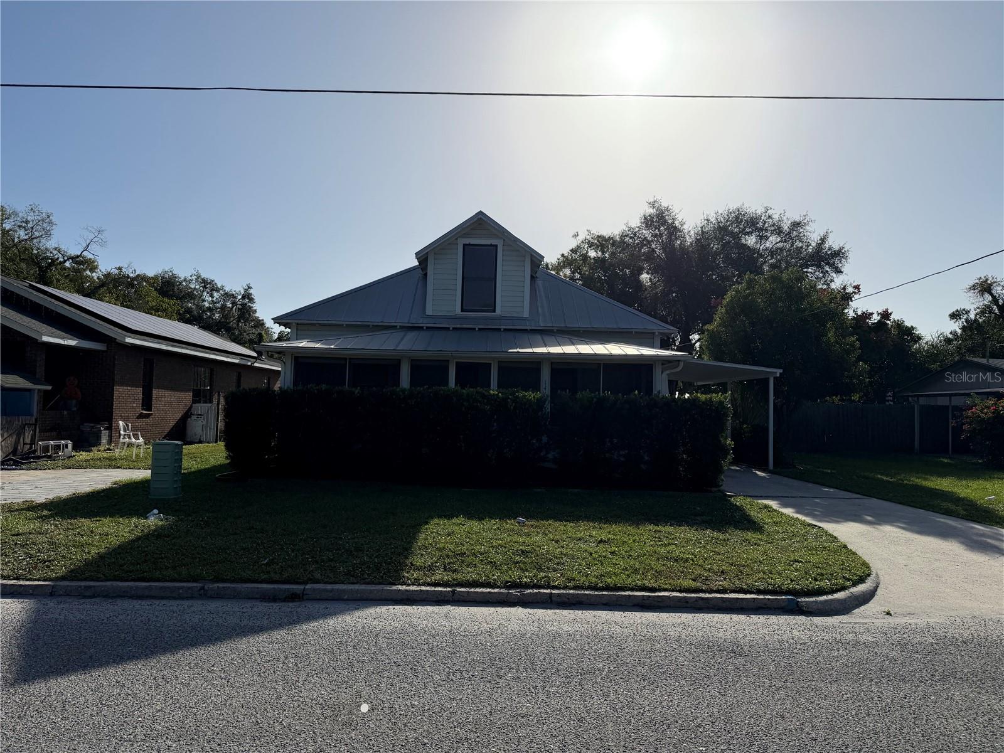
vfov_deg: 56.8
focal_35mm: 24
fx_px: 696
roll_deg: -1.0
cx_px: 502
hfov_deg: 71.6
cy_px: 376
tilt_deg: +1.3
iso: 80
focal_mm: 6.76
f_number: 1.78
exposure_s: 1/14286
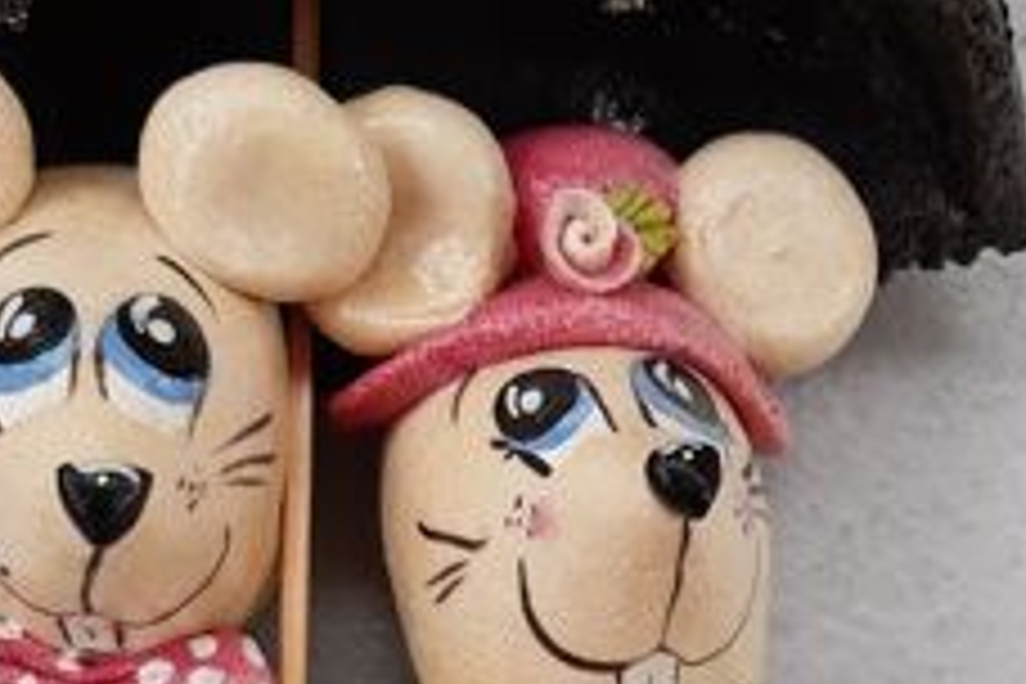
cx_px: 536
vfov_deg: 17.1
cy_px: 828
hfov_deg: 26.6
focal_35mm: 76
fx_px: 2166
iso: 40
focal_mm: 3.92
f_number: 1.7
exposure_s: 1/218
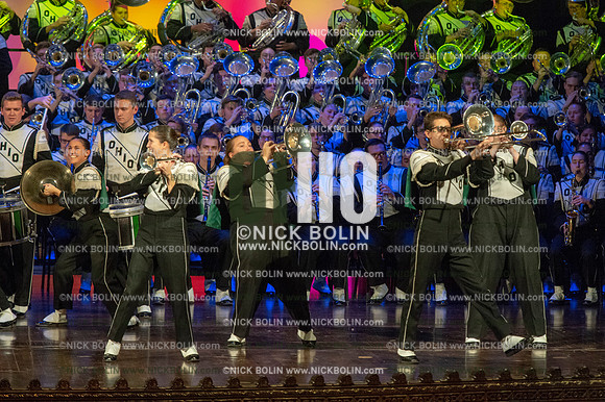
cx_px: 302
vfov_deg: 5.7
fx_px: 4031
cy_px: 201
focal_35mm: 240
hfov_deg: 8.6
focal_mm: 240
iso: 8000
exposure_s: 1/400
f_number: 5.6
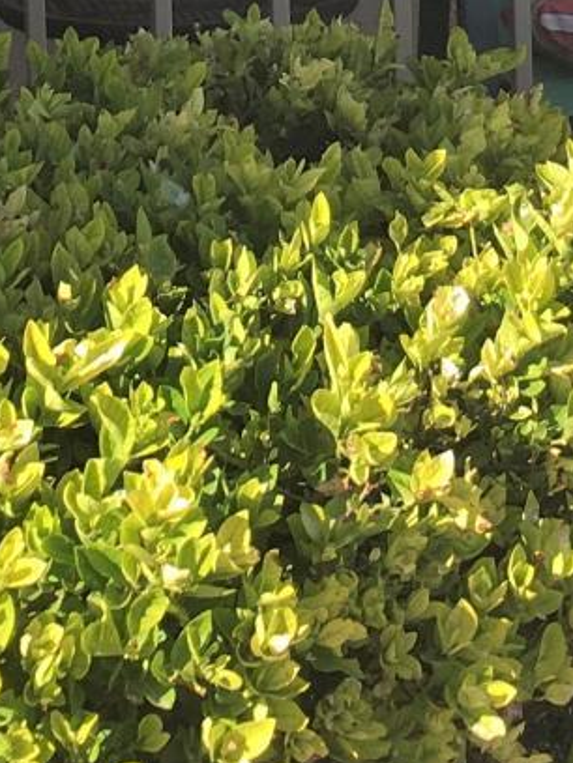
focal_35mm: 142
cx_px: 285
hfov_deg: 10.4
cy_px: -512
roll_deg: +2.8
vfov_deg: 12.9
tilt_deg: -1.9
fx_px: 3134
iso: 25
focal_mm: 4.15
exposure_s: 1/582
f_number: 2.2
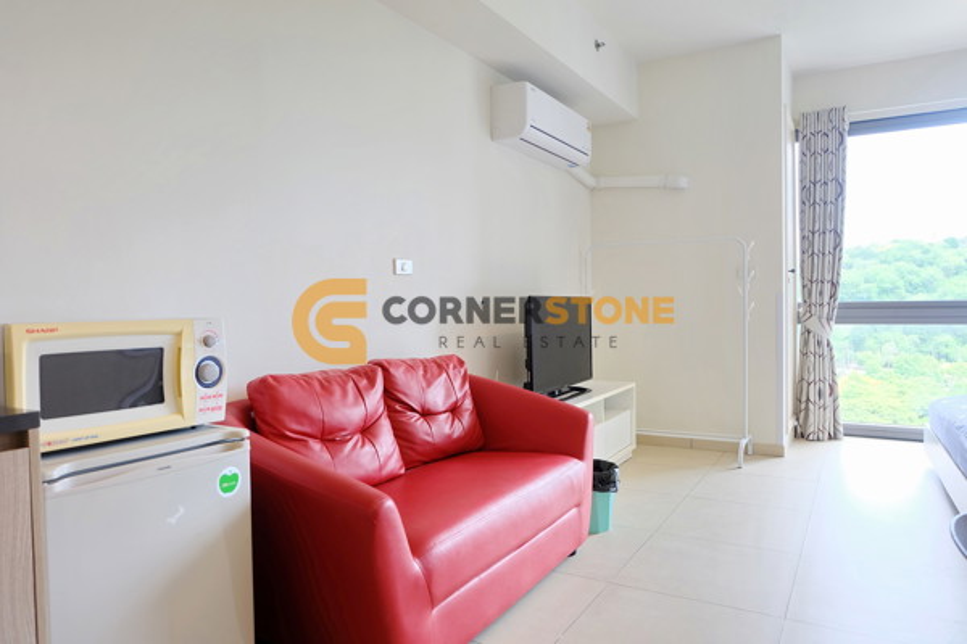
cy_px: 322
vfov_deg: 53.1
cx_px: 484
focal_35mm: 24
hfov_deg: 73.7
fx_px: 645
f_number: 4
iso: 400
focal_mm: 16
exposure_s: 1/52
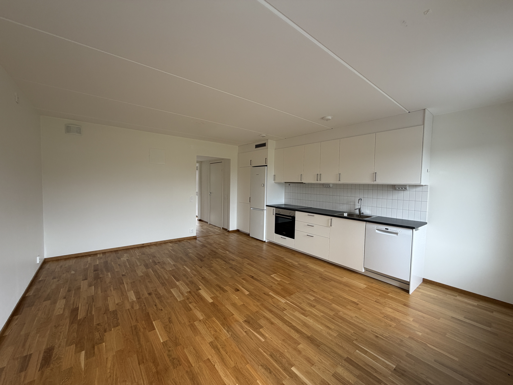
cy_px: 192
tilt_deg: -2.8
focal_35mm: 14
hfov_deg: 102.1
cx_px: 256
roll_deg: -1.0
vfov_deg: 85.7
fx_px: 207
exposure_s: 1/121
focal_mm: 2.22
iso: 100
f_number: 2.2
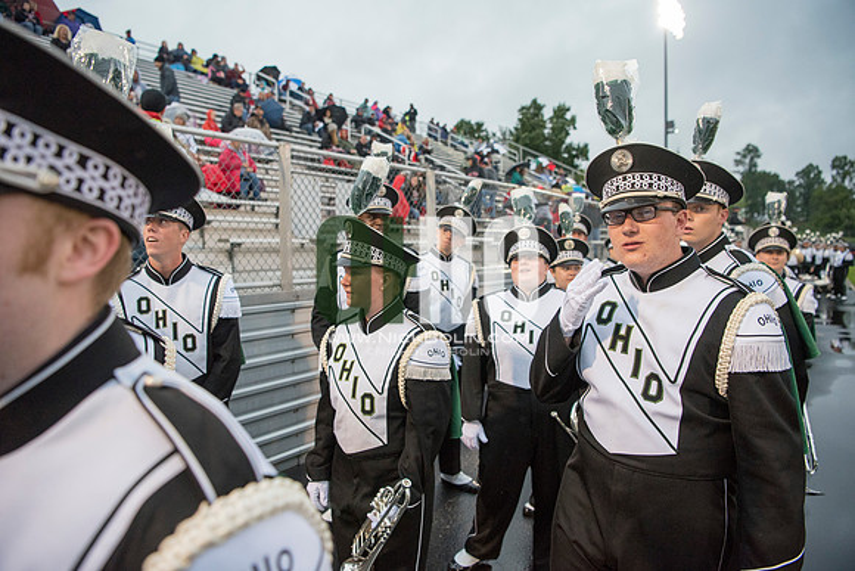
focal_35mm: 24
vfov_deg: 53.2
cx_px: 428
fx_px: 570
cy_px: 286
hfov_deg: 73.7
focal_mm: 24
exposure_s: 1/800
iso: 2000
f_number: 3.2
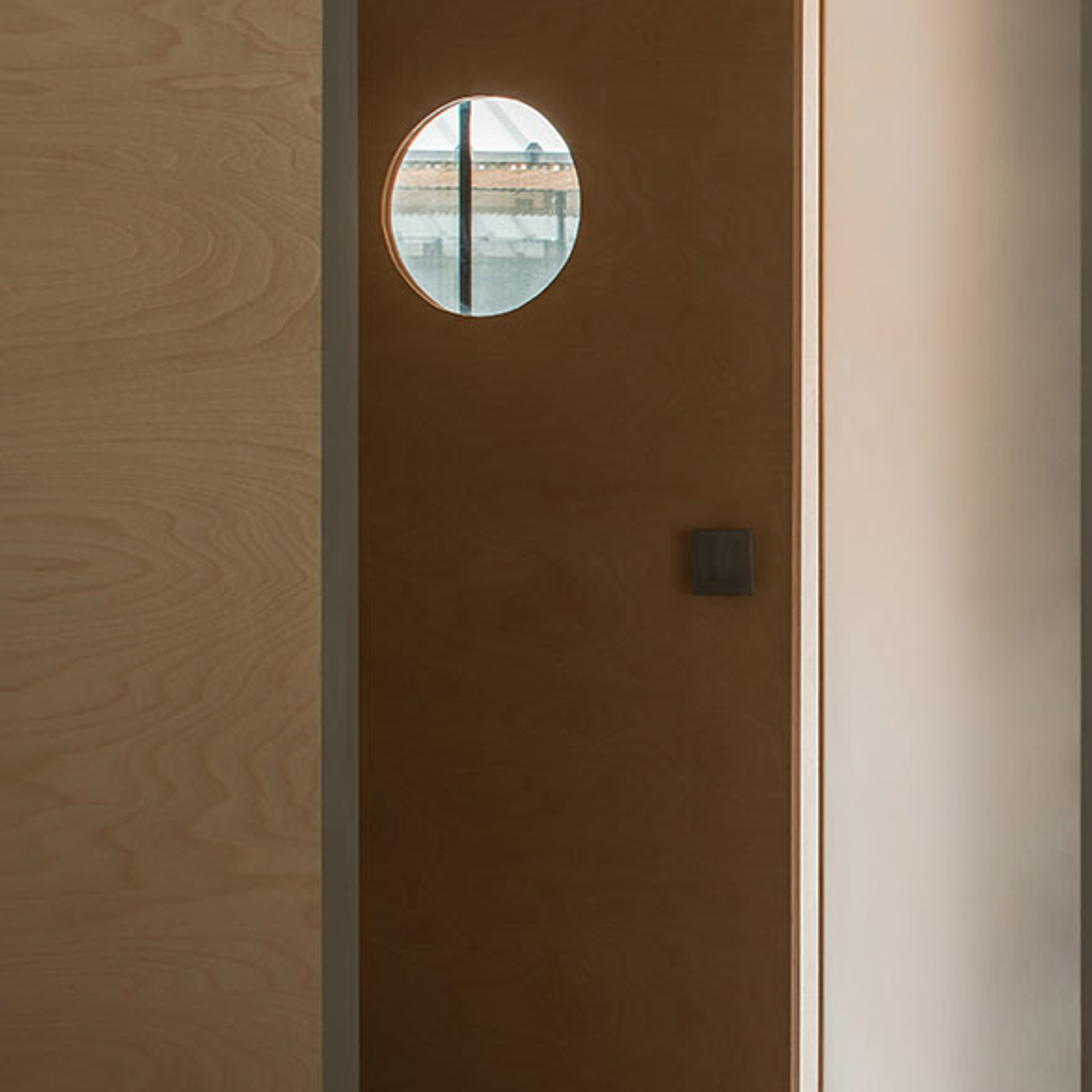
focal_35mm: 94
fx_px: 3355
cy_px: 193
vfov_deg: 18.3
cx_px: 850
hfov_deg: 18.3
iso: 100
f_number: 16
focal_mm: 45
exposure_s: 1/3
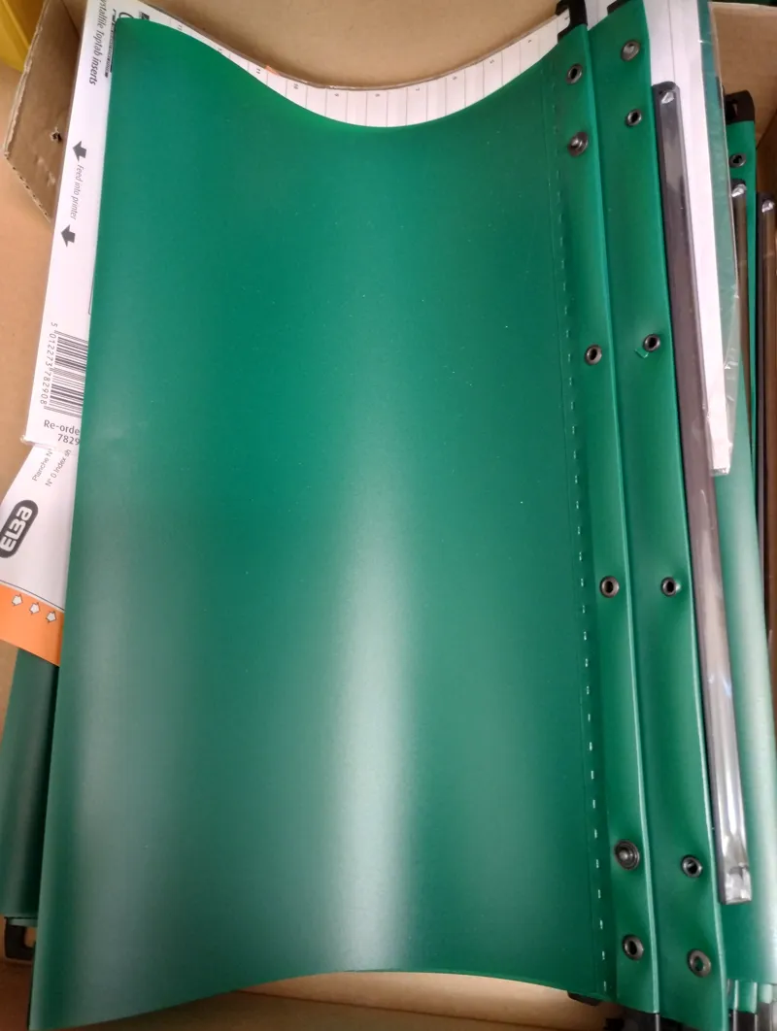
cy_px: 516
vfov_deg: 63.4
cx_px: 388
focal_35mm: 28
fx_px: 836
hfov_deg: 49.9
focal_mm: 4.27
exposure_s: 1/25
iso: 1134
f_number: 1.8
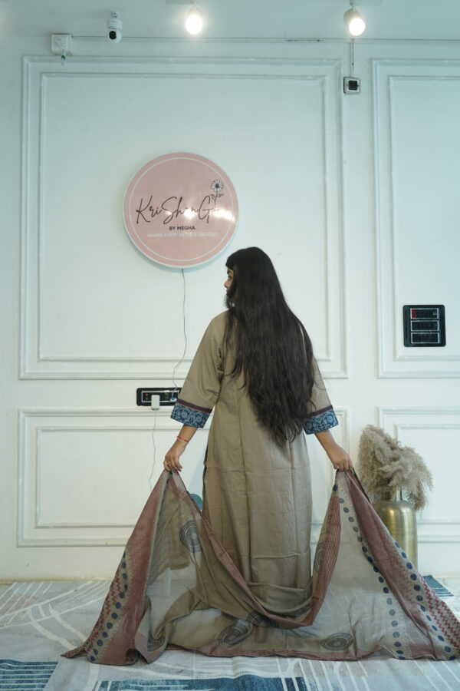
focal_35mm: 36
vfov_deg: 53.1
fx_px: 690
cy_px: 346
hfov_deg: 36.9
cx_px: 230
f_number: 4.5
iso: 160
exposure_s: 1/100
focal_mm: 36
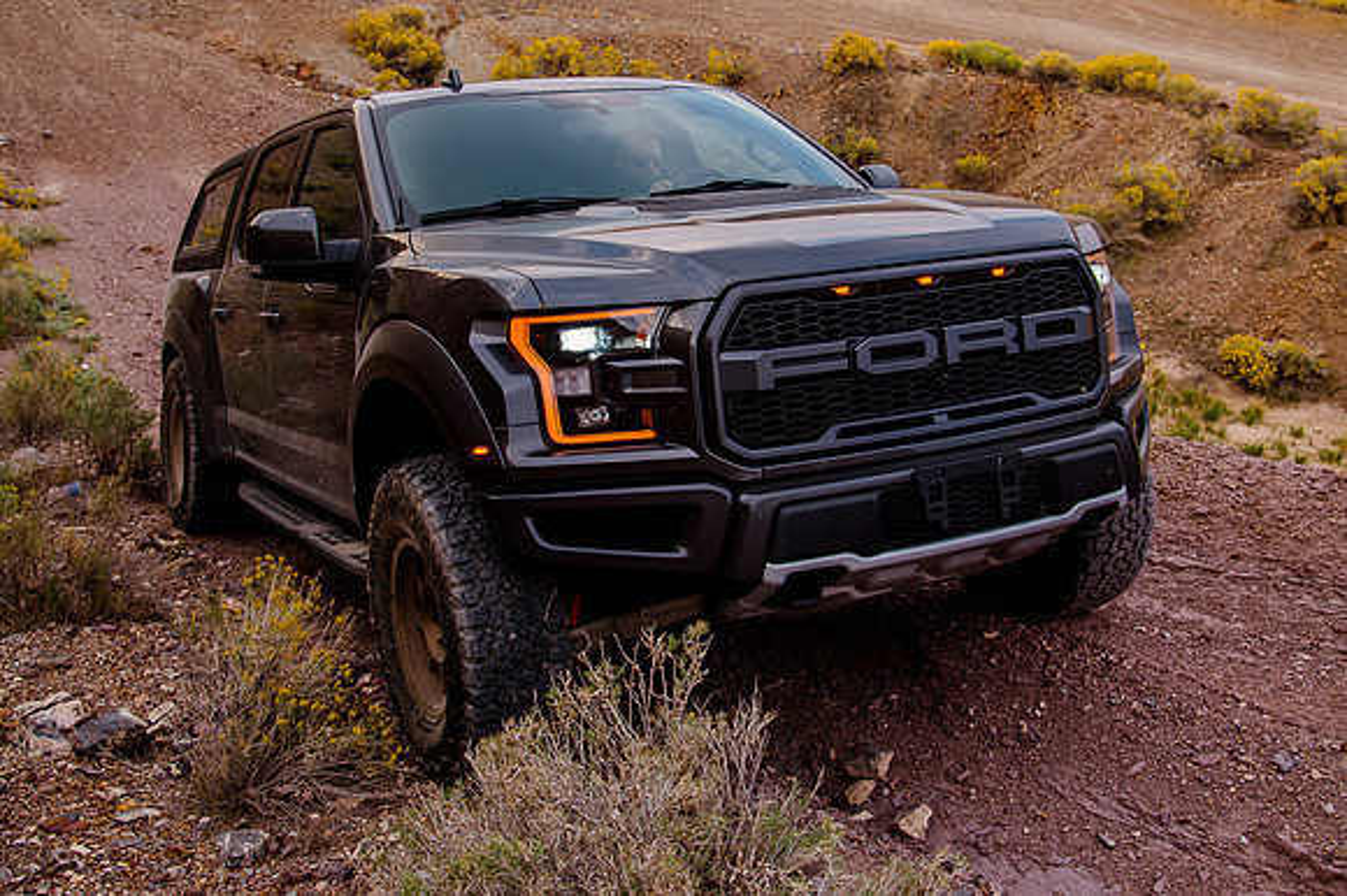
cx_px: 674
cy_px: 338
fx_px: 1443
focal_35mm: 39
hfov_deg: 50.0
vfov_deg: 34.3
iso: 200
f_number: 5.6
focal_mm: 31
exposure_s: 1/125
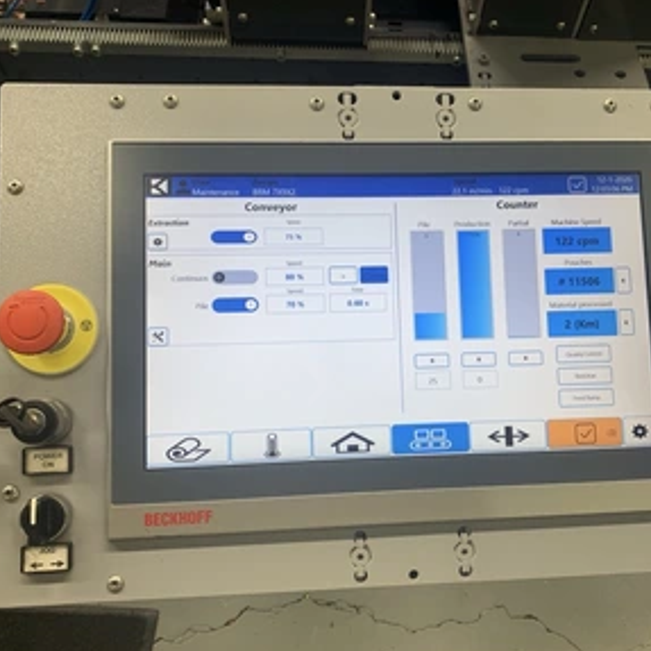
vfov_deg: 51.1
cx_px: 381
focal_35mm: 32
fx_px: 681
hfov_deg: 50.9
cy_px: 331
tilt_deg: -62.0
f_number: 1.8
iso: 50
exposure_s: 1/120
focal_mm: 4.25
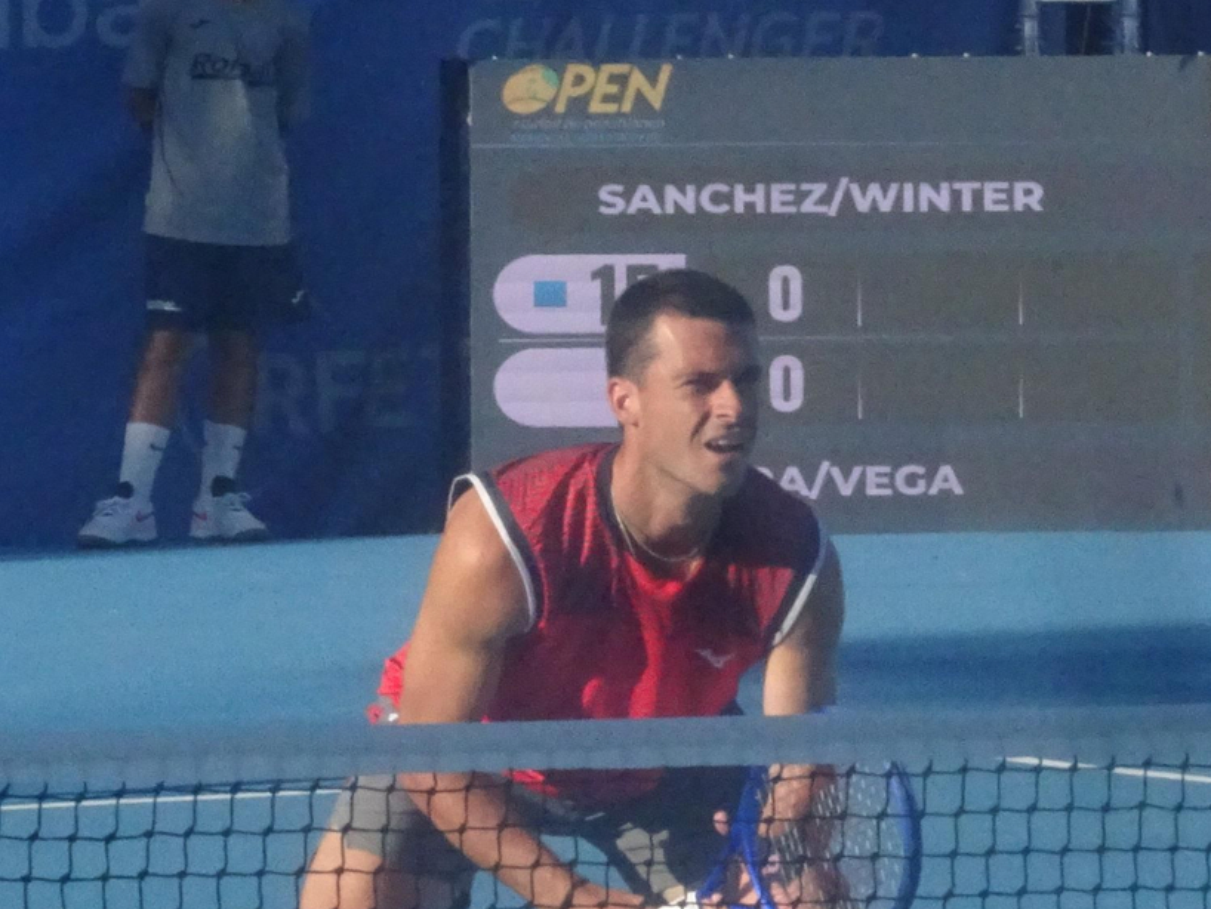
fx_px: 19842
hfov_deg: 3.5
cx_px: 428
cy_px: 614
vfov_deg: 2.6
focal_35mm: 567
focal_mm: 39.66
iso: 800
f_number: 8
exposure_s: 1/1600
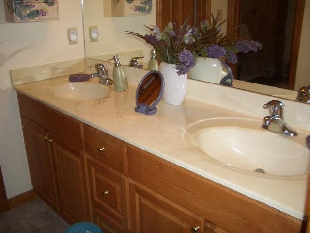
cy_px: 116
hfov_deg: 52.6
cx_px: 155
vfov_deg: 40.7
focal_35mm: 35
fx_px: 313
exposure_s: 1/60
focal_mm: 5.8
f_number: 2.6
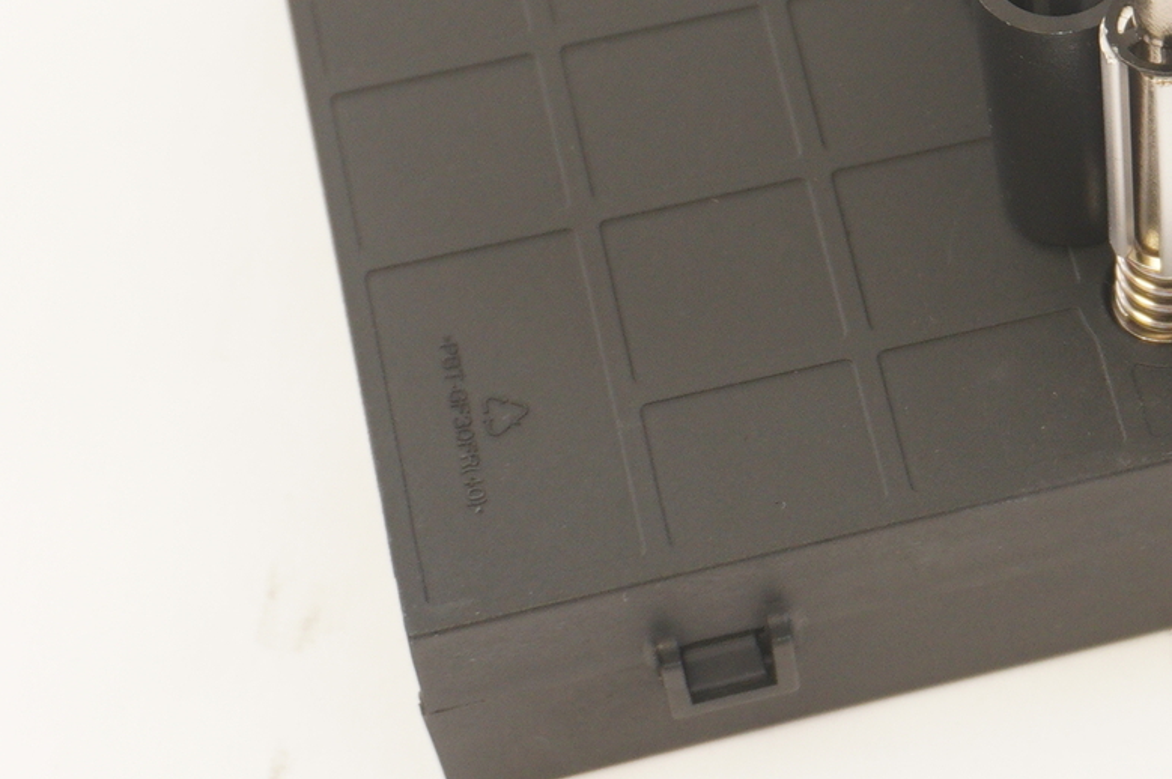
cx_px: 1452
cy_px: -84
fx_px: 5009
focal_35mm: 154
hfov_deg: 13.0
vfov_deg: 8.8
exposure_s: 1/13
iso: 400
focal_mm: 32
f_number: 5.6
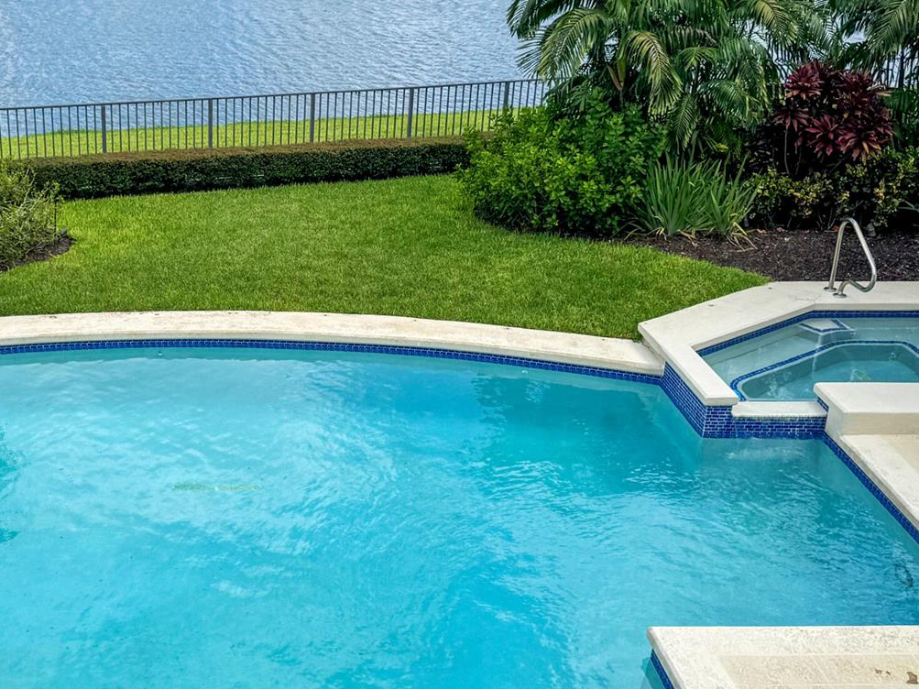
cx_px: 243
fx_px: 1301
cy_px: 352
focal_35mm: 49
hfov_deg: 38.0
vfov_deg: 29.7
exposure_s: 1/3400
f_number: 1.8
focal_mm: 6.76
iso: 80
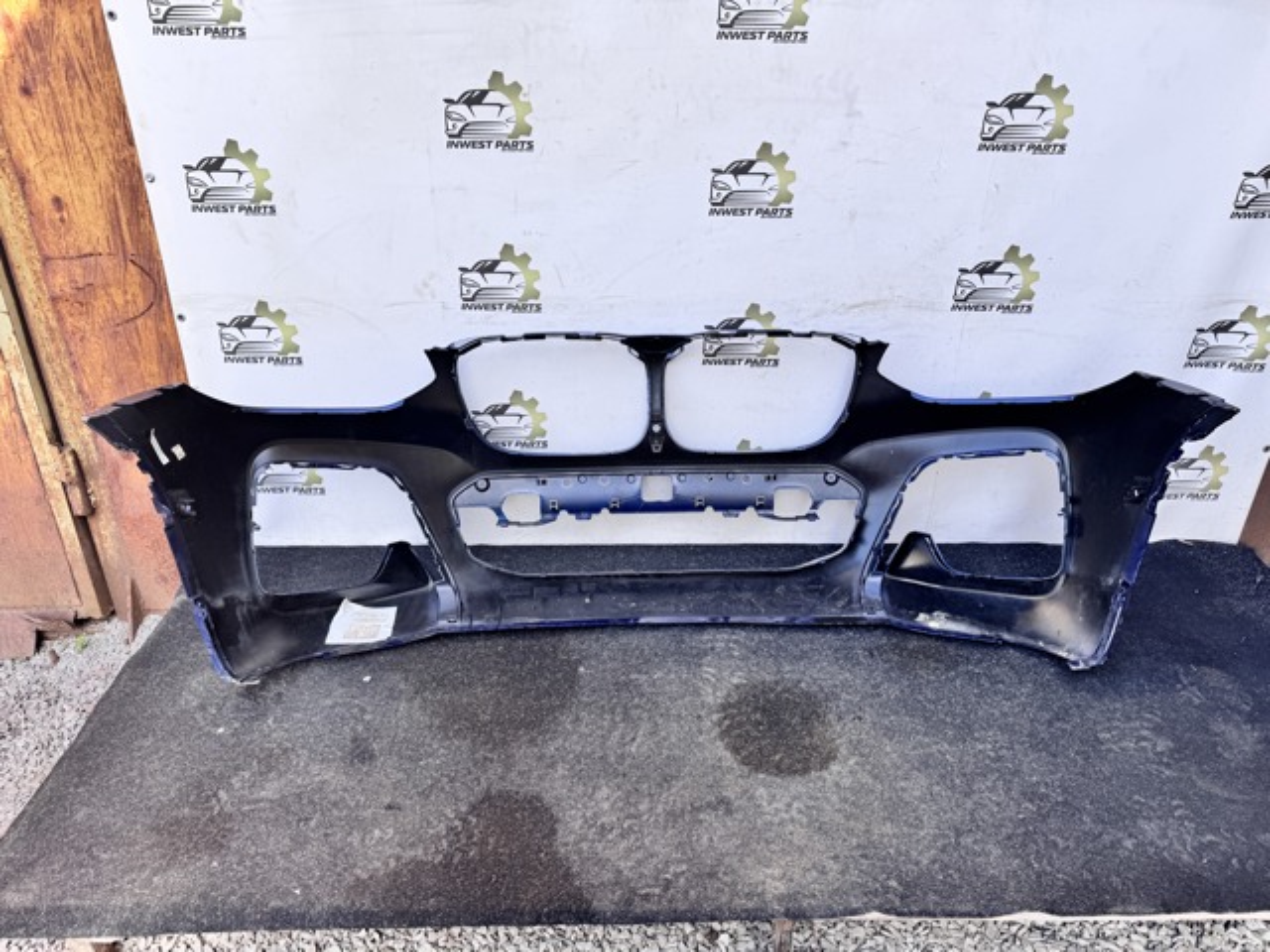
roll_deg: -0.7
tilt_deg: -27.1
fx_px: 881
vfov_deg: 56.8
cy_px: 476
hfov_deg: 71.6
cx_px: 635
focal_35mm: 24
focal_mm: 6.76
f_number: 1.78
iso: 80
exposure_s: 1/888
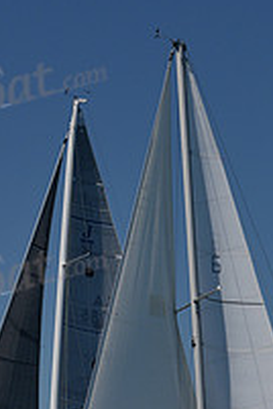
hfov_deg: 5.9
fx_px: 2627
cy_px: 368
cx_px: 213
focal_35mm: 231
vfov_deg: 8.9
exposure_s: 1/800
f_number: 8
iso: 250
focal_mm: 80
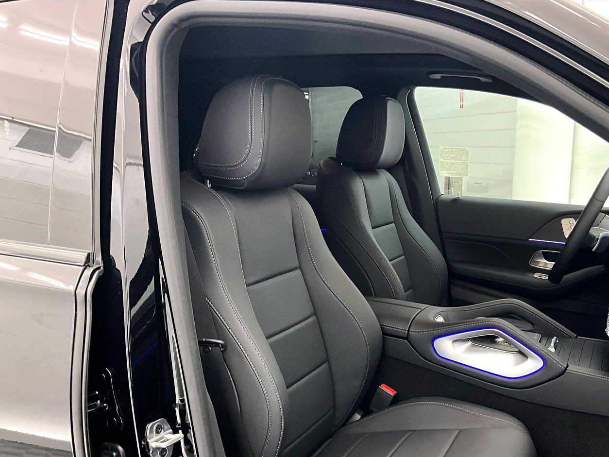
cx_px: 377
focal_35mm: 37
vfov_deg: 38.4
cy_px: 290
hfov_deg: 49.7
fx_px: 651
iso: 250
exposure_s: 1/40
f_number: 1.8
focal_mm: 3
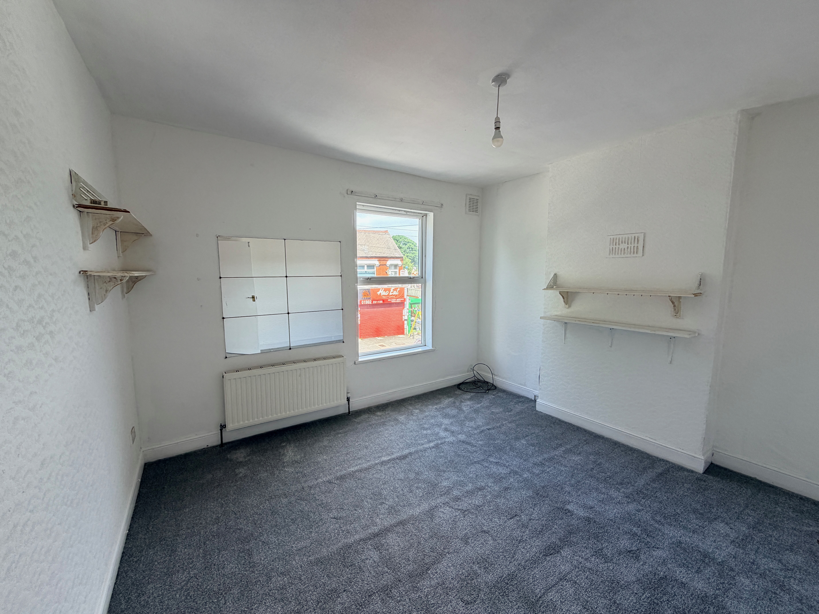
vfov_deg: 85.7
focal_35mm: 14
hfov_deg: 102.1
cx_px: 410
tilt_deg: -6.5
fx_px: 331
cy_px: 307
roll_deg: +0.6
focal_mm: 2.22
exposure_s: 1/121
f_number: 2.2
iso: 100
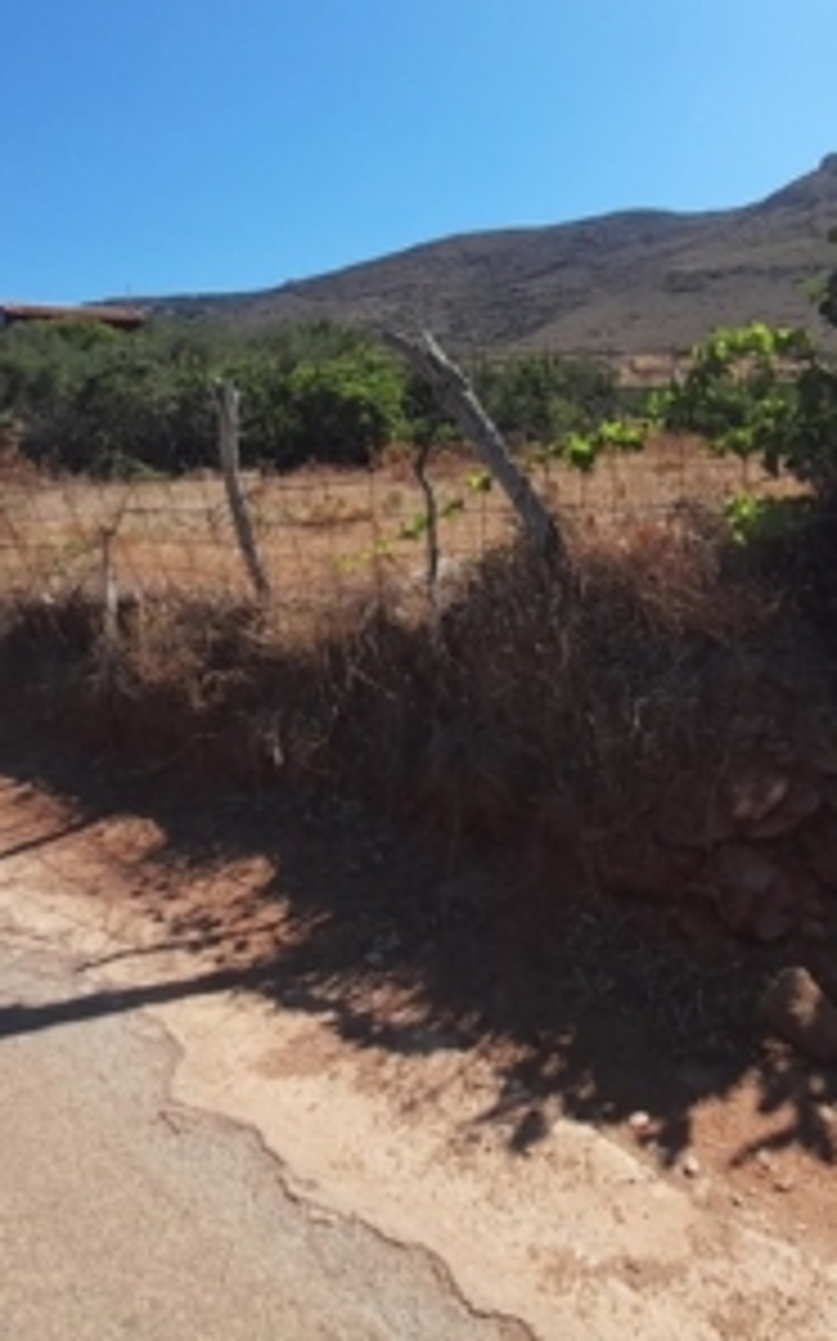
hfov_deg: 44.9
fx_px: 986
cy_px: 364
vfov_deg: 65.0
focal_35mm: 27
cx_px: 594
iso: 40
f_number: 2.2
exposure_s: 1/1427
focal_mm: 1.42
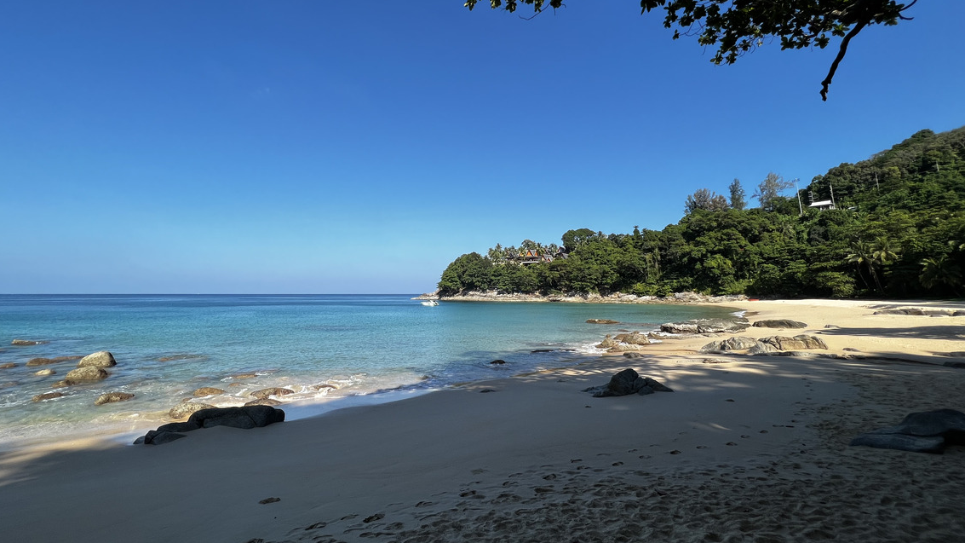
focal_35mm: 15
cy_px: 218
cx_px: 473
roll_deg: +0.2
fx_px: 384
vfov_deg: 69.8
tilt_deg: +10.5
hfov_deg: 103.0
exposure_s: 1/1845
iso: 32
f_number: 1.8
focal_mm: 1.57
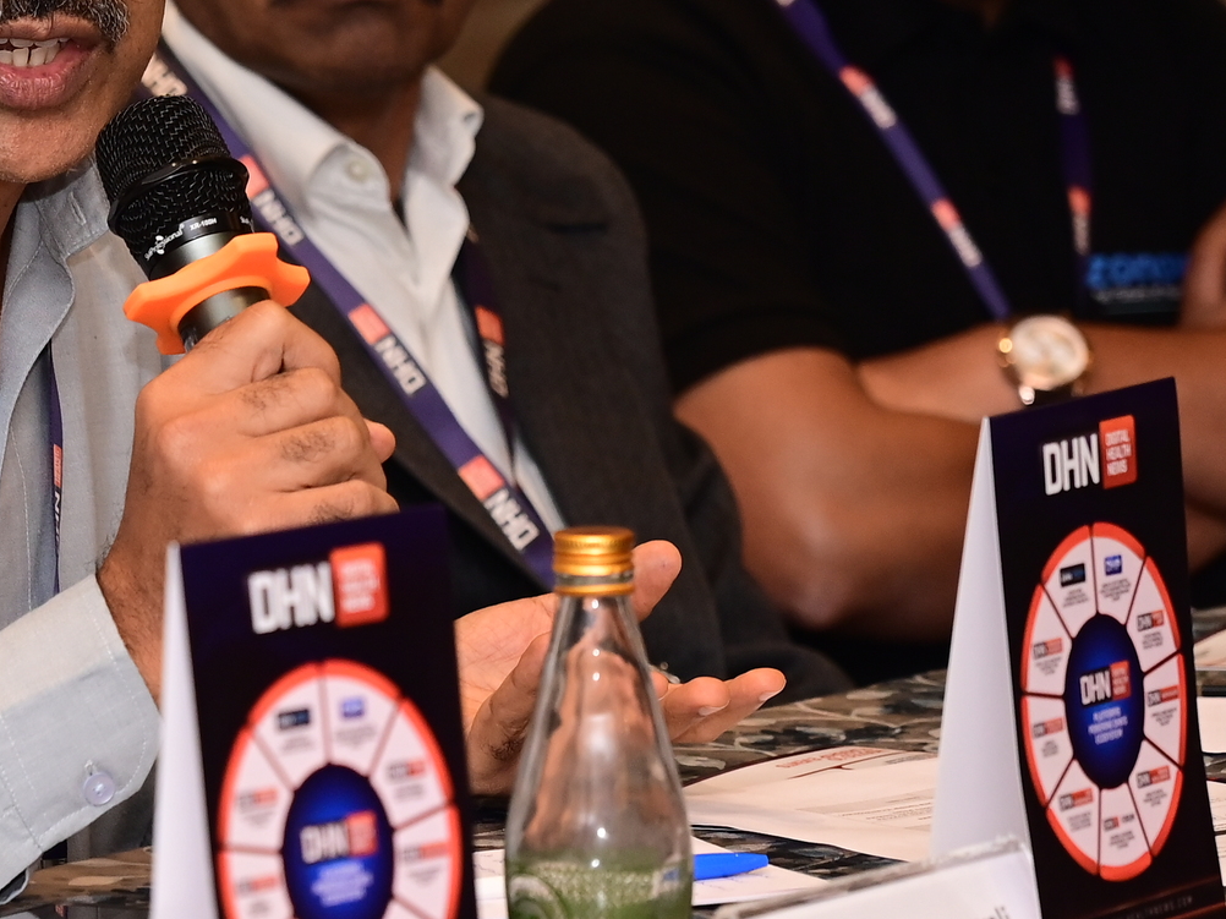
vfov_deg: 4.3
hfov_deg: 5.7
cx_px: 127
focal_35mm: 348
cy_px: 329
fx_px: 12322
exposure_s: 1/125
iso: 1000
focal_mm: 120
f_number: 4
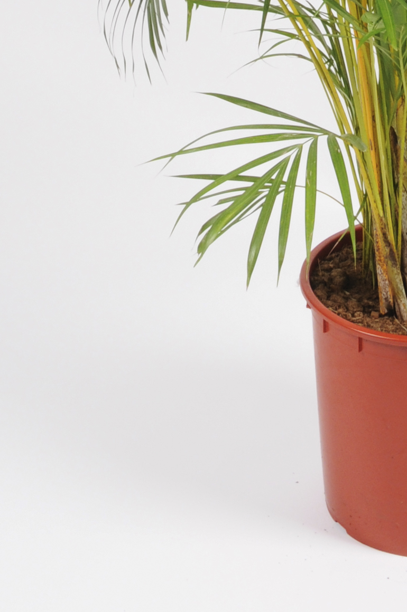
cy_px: -312
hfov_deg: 11.1
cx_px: 375
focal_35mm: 122
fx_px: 2075
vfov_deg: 15.5
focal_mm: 22
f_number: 13
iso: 250
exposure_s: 1/125
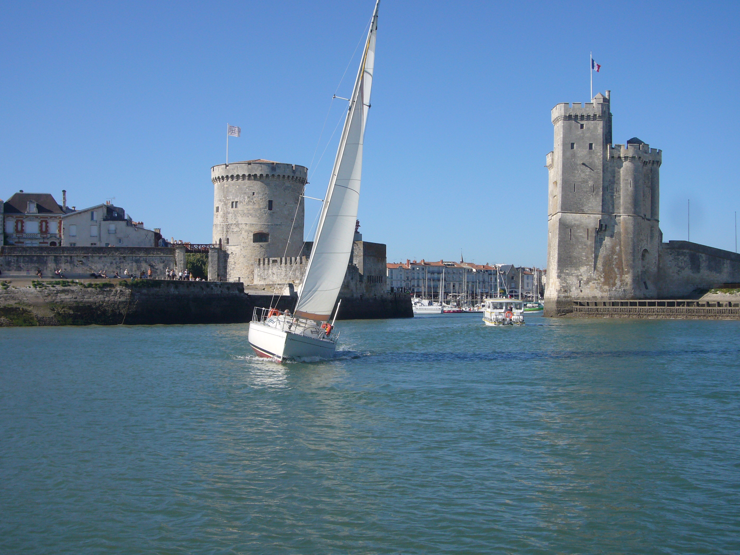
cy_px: 278
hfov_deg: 38.9
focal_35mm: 49
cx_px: 370
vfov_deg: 29.7
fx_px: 1047
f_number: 7.1
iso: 80
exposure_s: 1/320
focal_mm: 8.1
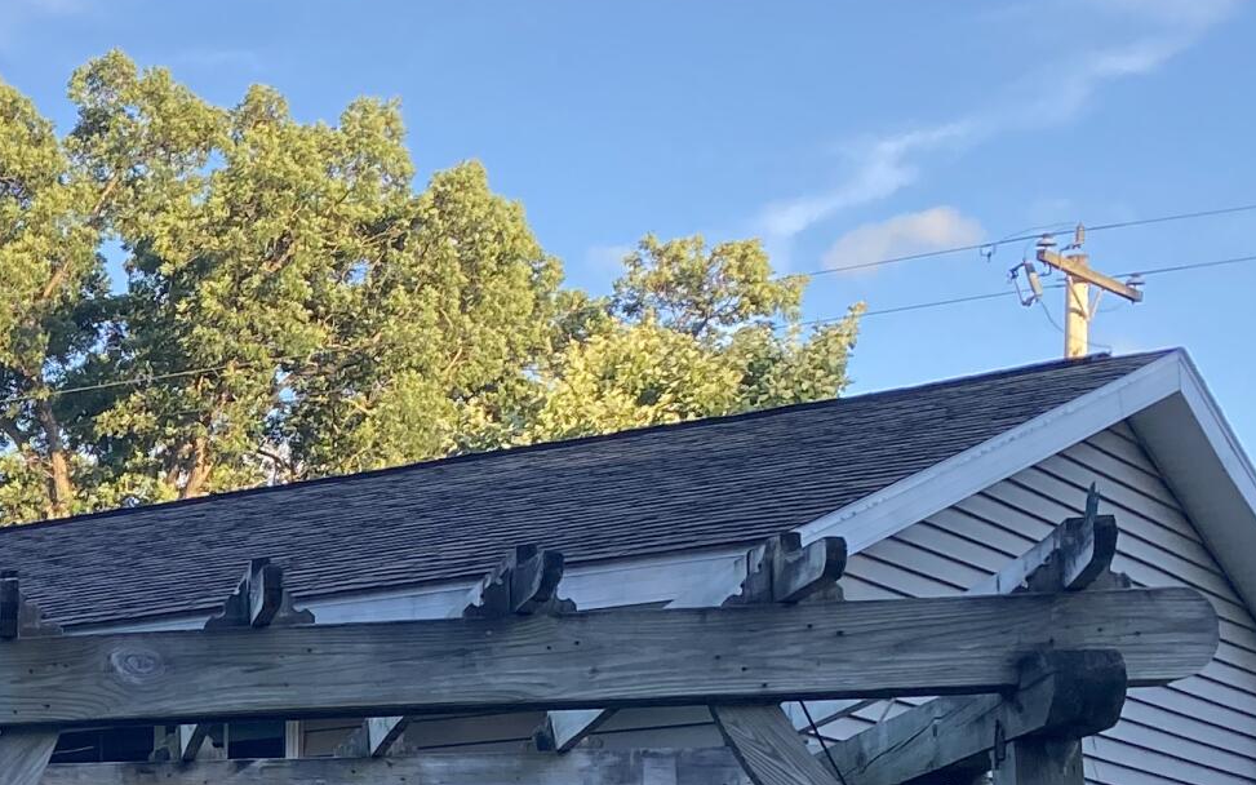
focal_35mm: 85
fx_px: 2909
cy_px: 1021
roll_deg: -0.7
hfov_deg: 20.9
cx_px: -594
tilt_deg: +2.2
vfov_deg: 14.7
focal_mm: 4.25
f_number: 1.8
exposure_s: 1/463
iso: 32
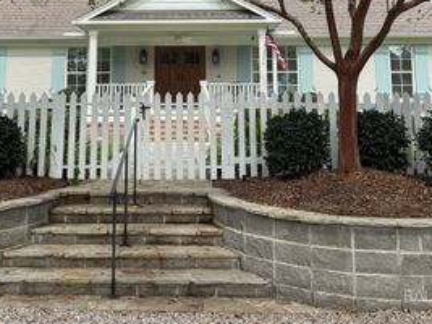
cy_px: 28
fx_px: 561
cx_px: 183
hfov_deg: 42.0
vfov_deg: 30.6
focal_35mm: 45
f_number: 1.78
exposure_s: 1/1901
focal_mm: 6.76
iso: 80
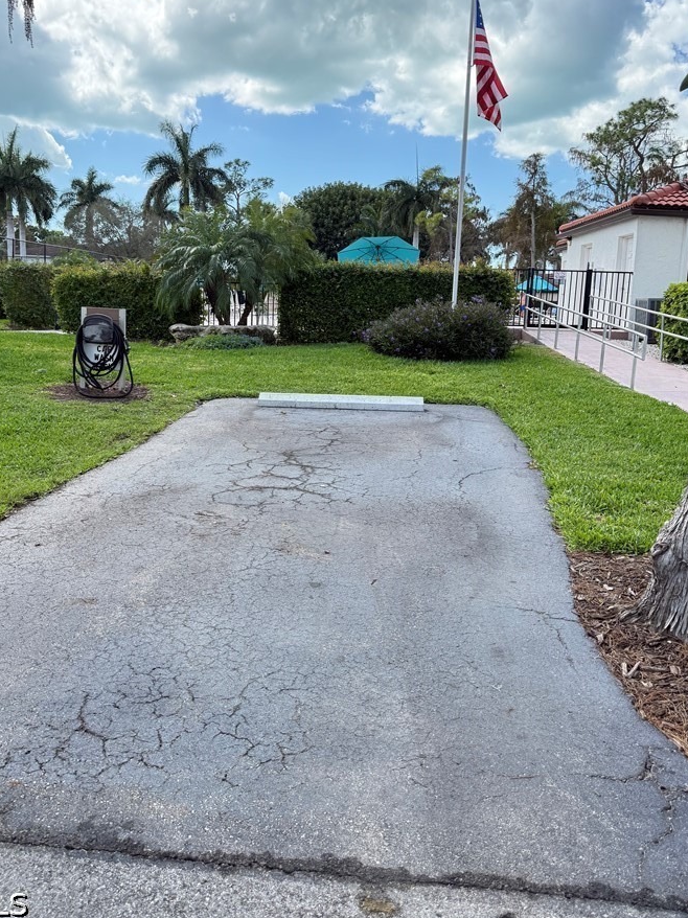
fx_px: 742
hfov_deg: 49.6
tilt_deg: -6.7
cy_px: 393
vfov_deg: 63.2
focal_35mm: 28
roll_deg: -2.4
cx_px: 298
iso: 100
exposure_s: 1/1901
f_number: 1.78
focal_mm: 6.76
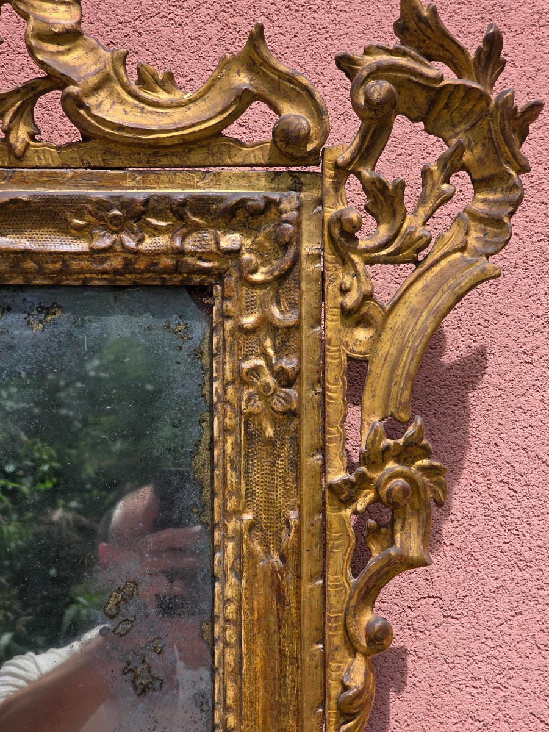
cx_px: 274
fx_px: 1459
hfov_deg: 21.3
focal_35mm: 69
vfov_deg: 28.2
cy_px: 366
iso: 50
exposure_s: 1/1628
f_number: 2.4
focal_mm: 7.9
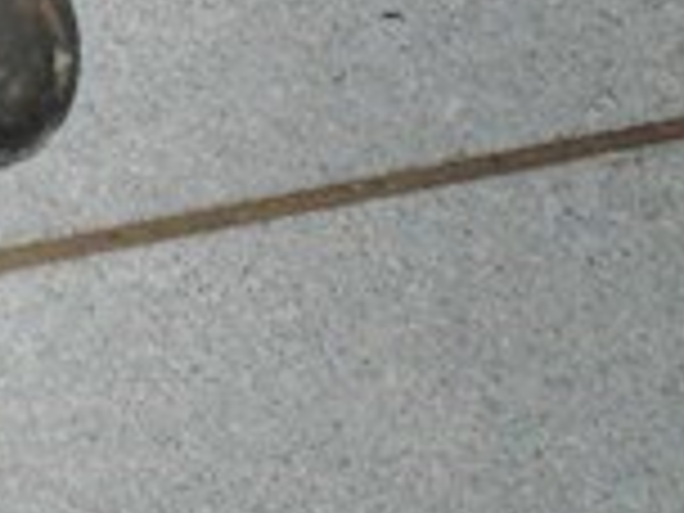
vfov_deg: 10.1
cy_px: 184
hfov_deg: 11.8
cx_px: -752
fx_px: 2905
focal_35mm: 147
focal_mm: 6.3
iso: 200
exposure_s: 1/45
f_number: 3.2
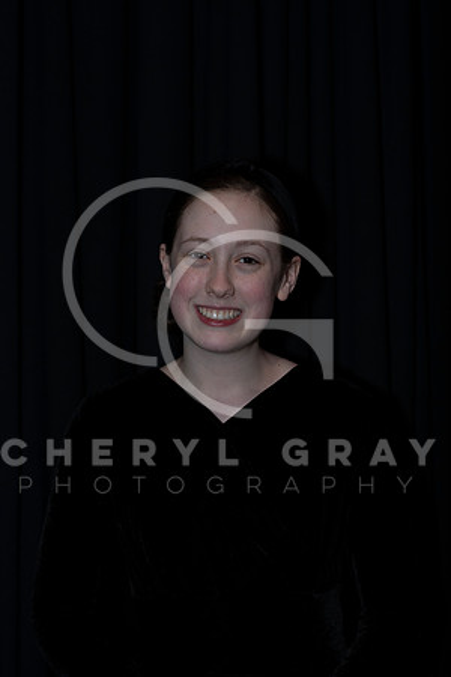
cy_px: 338
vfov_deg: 27.0
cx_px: 226
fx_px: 1409
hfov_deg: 18.2
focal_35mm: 75
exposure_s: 1/400
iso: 250
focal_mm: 50
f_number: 2.8
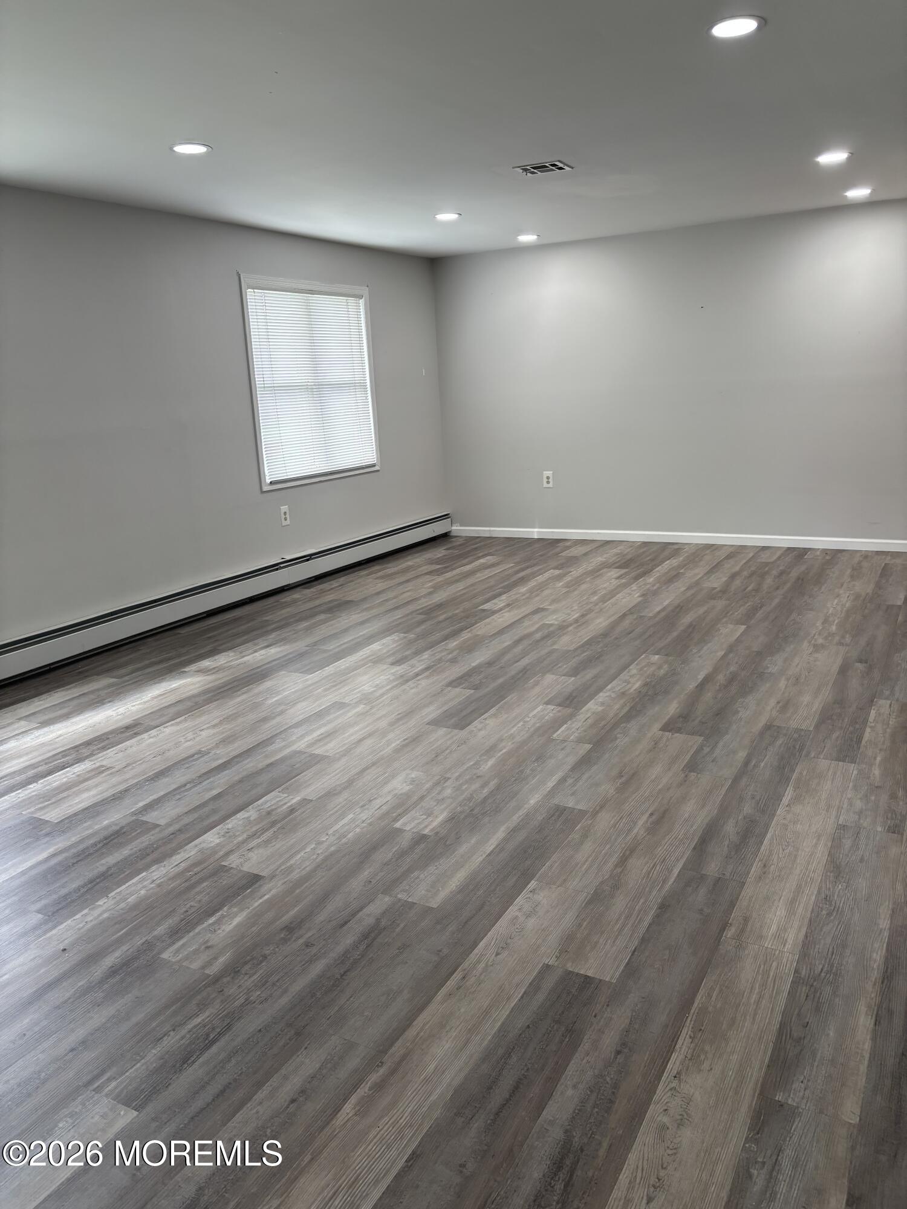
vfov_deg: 67.3
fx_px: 908
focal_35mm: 26
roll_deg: +1.2
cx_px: 454
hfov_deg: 53.1
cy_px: 604
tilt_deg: -12.7
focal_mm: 5.96
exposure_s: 1/60
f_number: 1.6
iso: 80
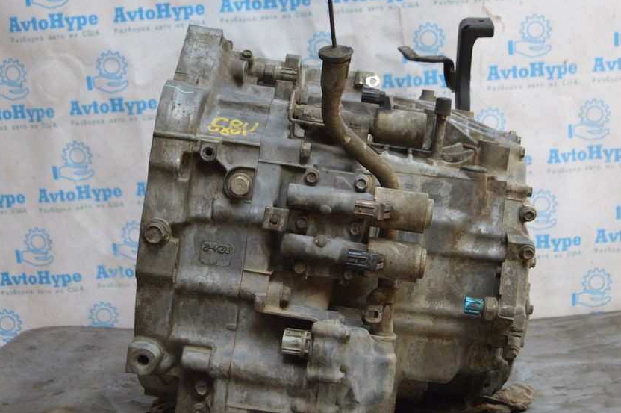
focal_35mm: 65
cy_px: 215
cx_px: 295
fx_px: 1113
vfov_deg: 21.0
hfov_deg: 31.2
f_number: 5.6
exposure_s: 1/125
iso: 220
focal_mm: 35
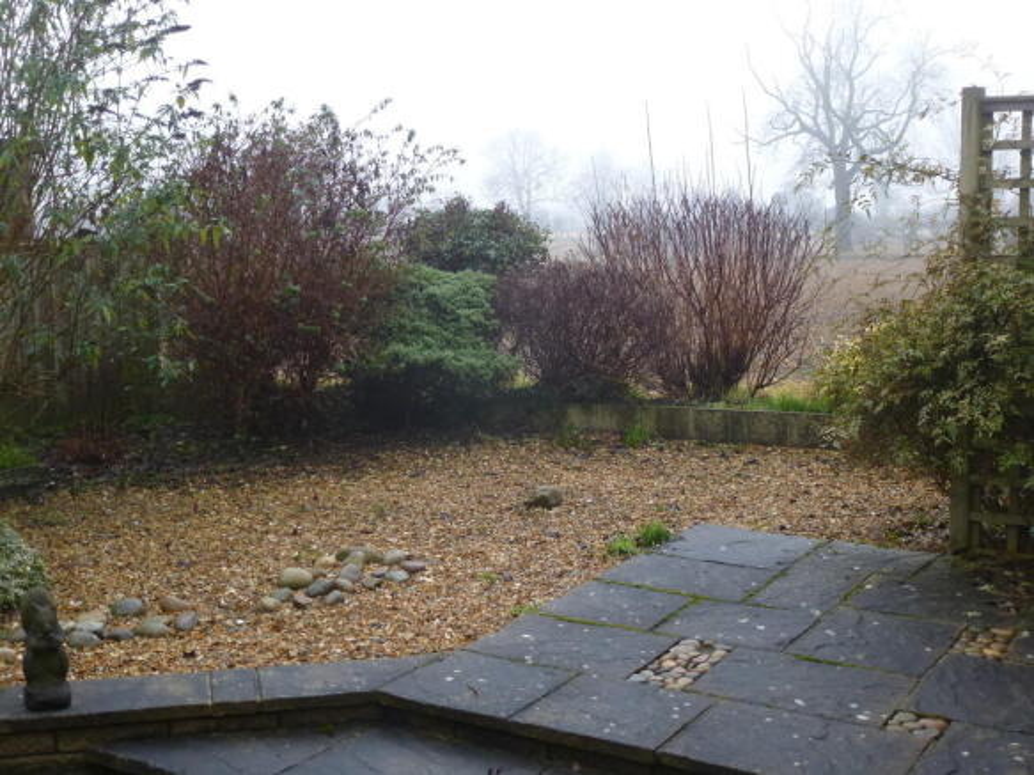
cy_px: 388
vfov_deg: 32.2
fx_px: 1344
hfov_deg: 42.1
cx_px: 517
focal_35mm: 45
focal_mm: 8
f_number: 4
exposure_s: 1/60
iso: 200
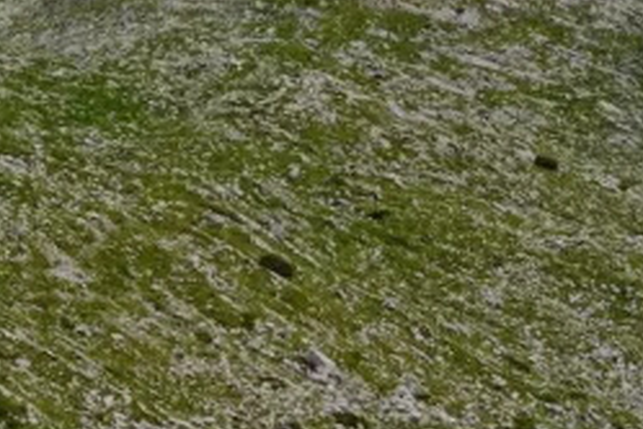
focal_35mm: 144
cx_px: -152
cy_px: -81
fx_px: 2572
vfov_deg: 9.4
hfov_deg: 13.8
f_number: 16
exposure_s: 1/220
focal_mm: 23
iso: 250
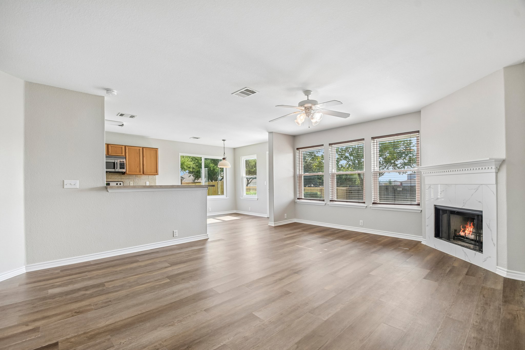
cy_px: 175
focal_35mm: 15
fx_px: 219
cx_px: 262
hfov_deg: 100.4
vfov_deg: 77.3
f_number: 8
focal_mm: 10
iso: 400
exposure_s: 1/30
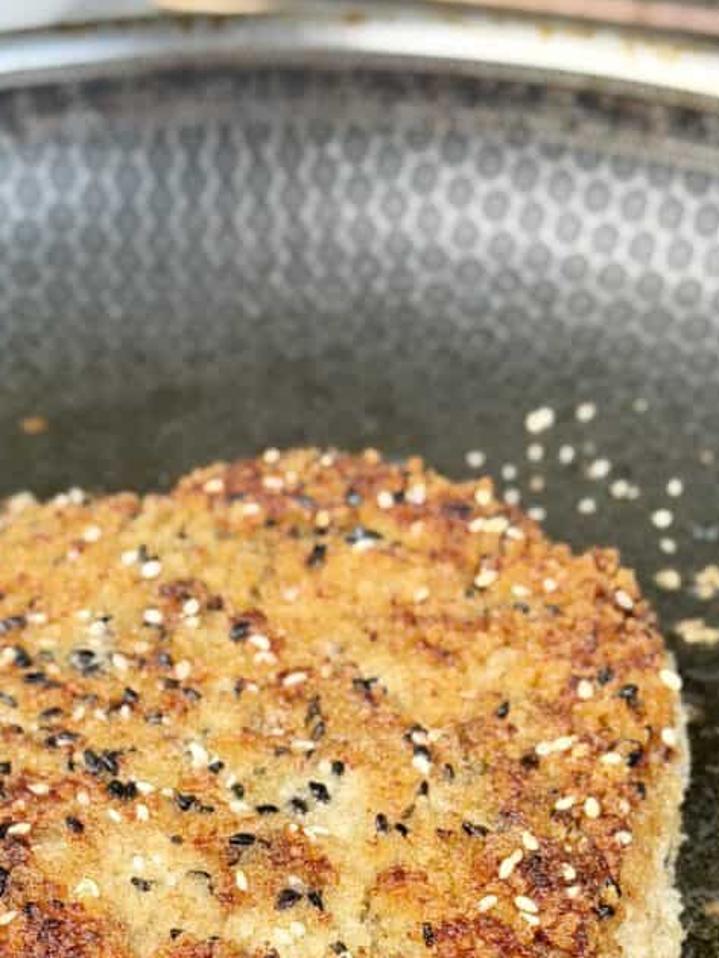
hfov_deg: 18.9
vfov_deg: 24.7
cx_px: 255
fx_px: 2159
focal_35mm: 78
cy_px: 727
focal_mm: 6.76
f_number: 1.78
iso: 50
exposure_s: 1/121
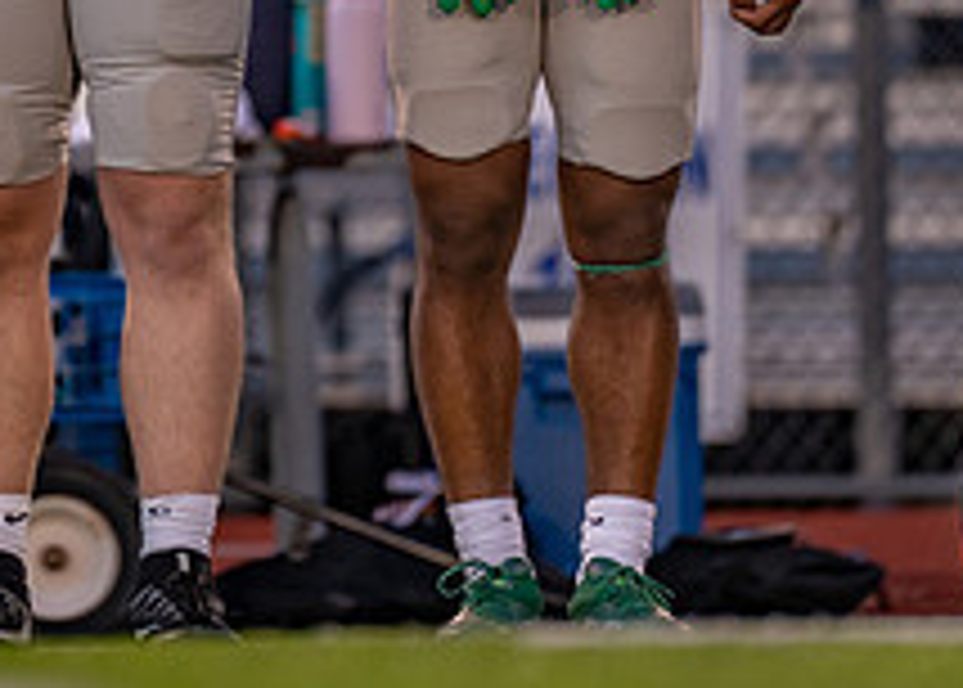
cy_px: -278
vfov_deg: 2.2
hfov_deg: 3.1
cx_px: -89
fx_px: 17865
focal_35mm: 653
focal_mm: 200
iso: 500
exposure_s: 1/320
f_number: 2.8
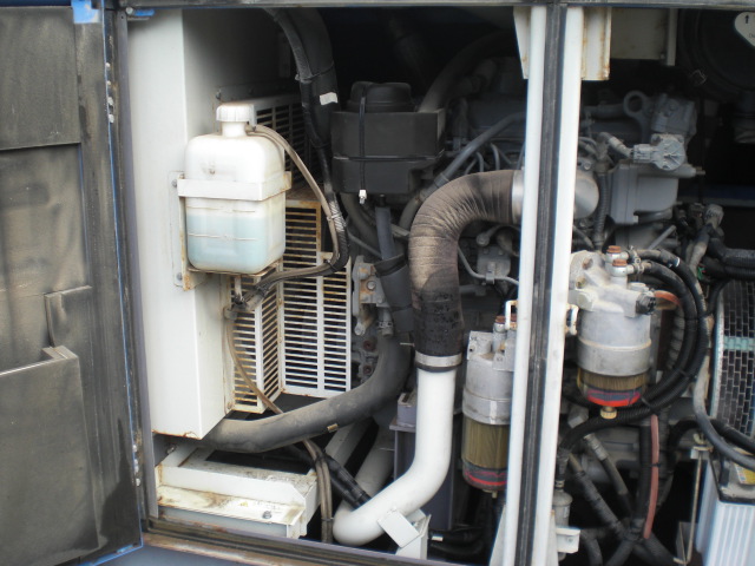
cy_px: 283
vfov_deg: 37.7
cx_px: 378
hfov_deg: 49.0
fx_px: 829
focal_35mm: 38
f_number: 3.1
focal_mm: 6.3
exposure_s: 1/250
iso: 64
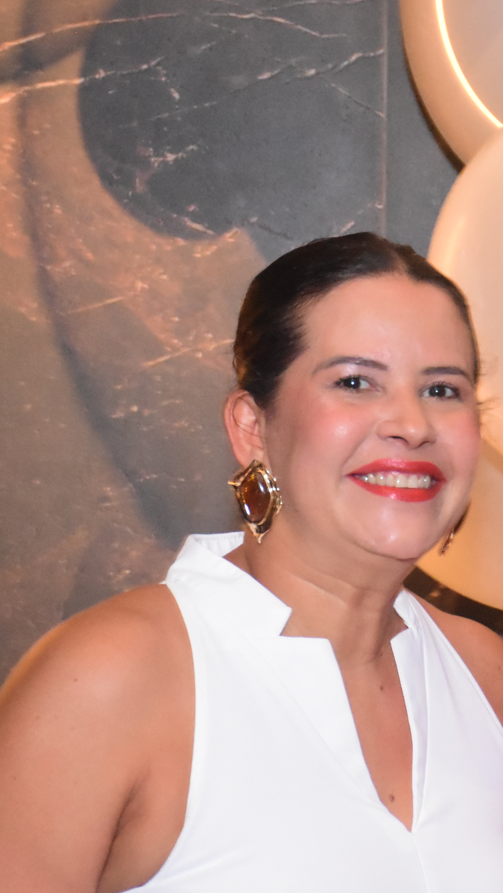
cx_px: 637
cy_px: 507
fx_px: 3935
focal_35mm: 166
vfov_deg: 13.0
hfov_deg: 7.2
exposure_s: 1/160
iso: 6400
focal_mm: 60
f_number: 6.3
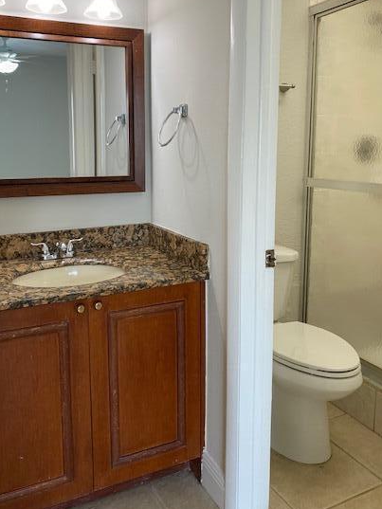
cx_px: 165
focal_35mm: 31
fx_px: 456
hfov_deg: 45.3
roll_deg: +0.0
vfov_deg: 58.1
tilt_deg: -7.4
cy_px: 219
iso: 100
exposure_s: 1/120
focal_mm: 4.25
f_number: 1.8
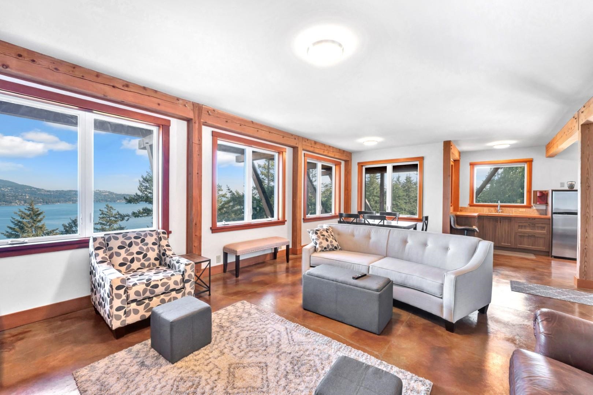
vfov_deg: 78.8
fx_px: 240
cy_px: 198
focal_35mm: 15
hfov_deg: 101.9
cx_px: 296
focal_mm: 14.6
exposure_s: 1/60
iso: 400
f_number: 8
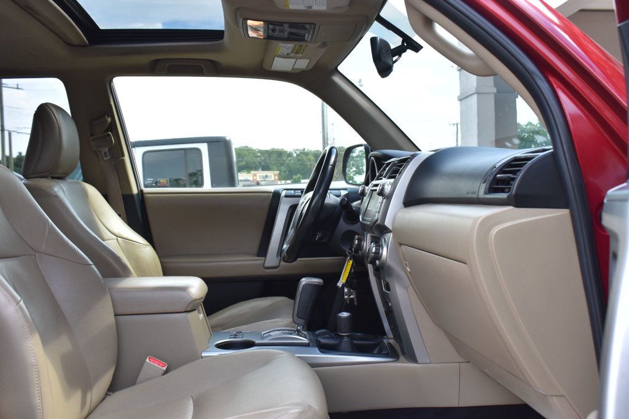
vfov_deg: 35.5
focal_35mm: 38
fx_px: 655
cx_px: 314
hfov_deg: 51.3
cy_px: 210
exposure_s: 1/250
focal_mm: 25
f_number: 8
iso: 400
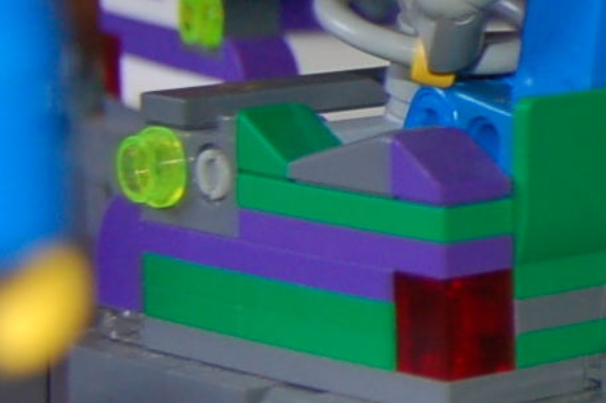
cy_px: -84
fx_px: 3633
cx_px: 1624
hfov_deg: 8.4
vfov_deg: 6.3
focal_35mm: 216
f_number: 3.8
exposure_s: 1/60
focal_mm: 22
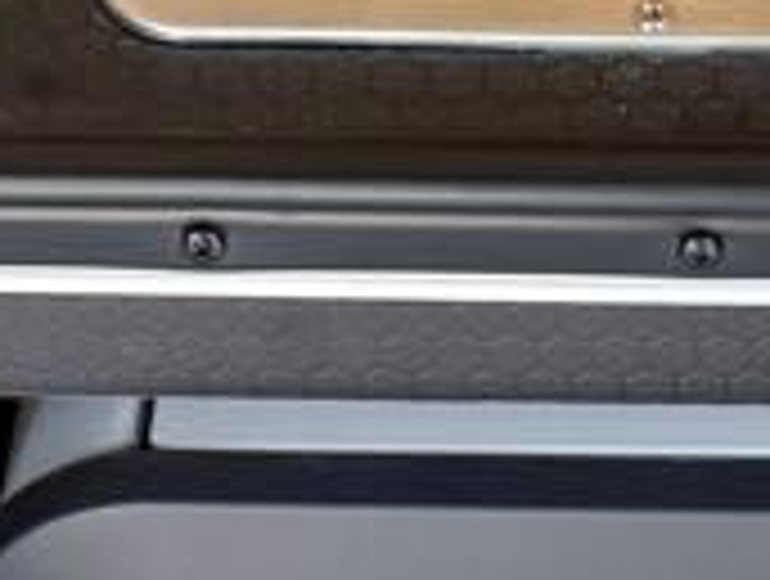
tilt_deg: -56.6
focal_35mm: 168
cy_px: 1250
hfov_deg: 11.4
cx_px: 1058
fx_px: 3745
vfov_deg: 8.3
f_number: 1.78
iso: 250
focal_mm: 6.76
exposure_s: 1/60
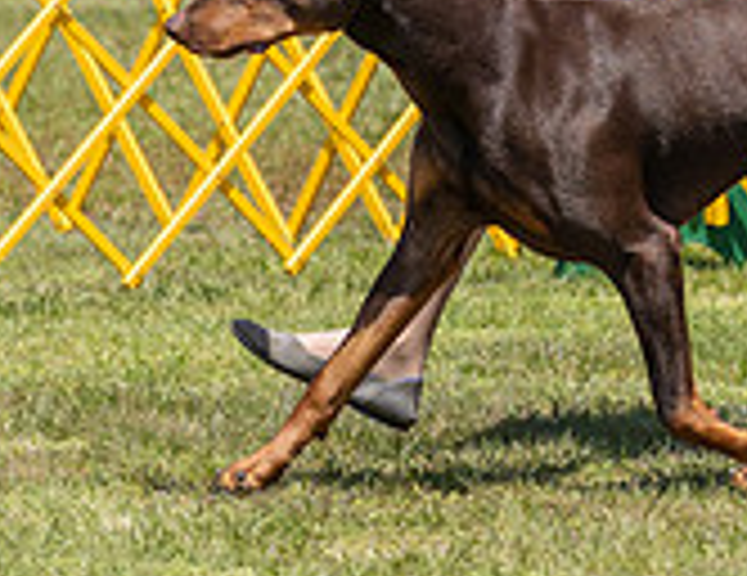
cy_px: -406
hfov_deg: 2.7
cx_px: 450
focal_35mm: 728
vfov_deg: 2.1
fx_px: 15870
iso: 640
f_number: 5
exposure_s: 1/2000
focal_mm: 165
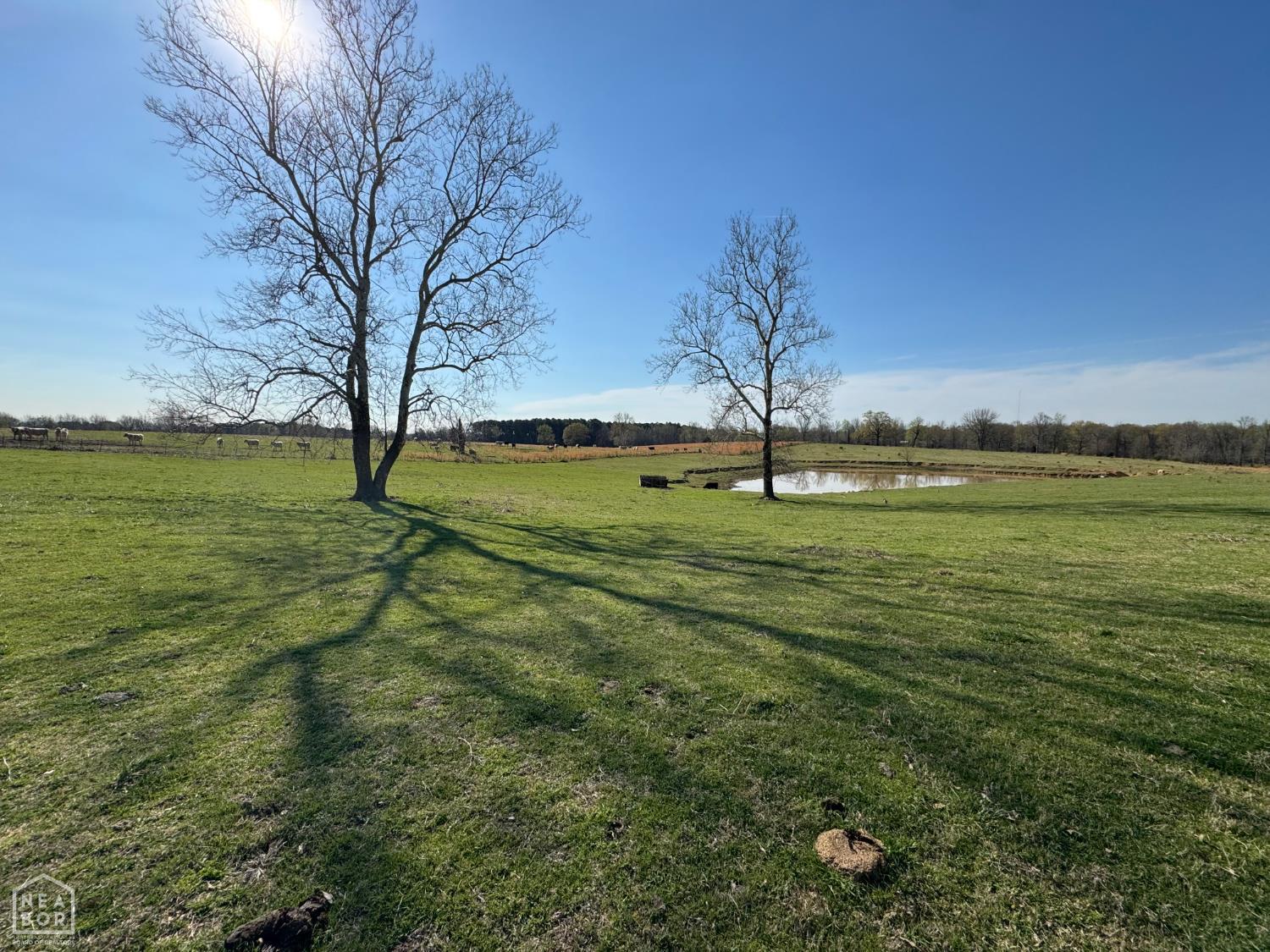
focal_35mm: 14
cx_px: 635
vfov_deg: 85.7
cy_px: 476
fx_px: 514
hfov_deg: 102.1
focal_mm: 2.22
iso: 50
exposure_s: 1/2985
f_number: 2.2
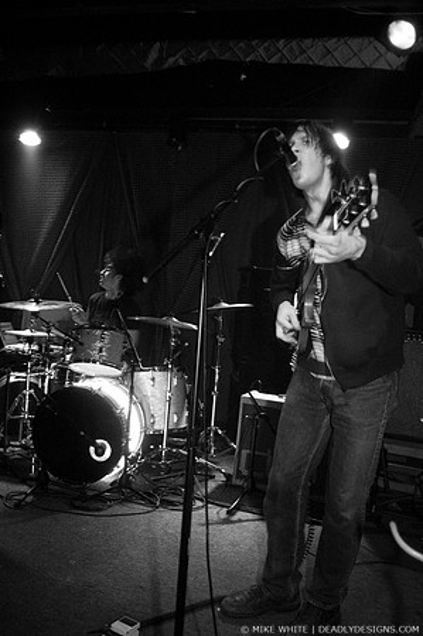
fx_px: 530
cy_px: 318
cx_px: 212
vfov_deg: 62.0
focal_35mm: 30
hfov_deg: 43.5
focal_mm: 20
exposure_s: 1/40
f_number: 2.8
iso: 800
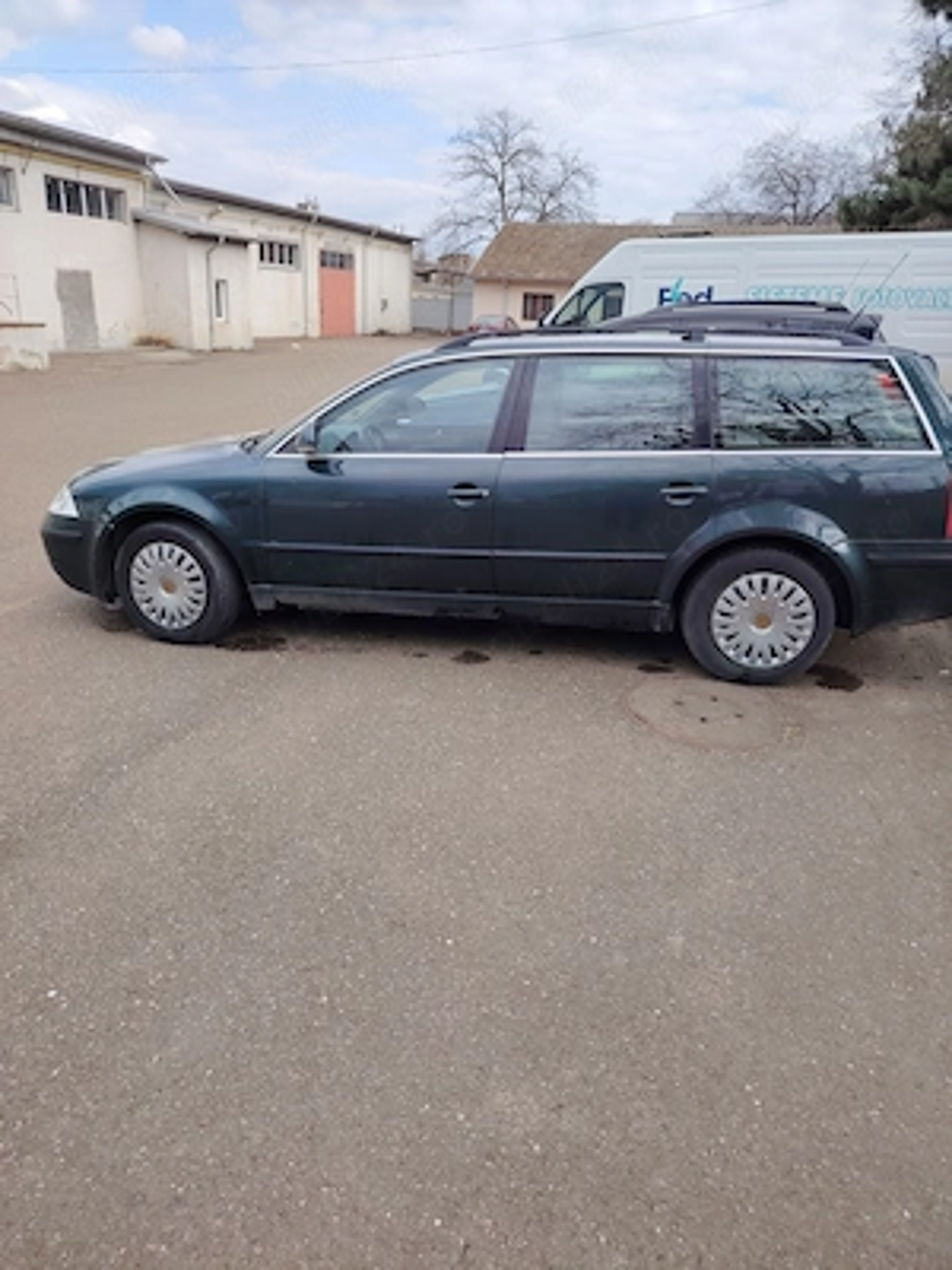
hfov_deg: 56.8
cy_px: 635
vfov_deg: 71.6
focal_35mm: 24
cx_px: 476
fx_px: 880
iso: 222
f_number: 1.75
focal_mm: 5.25
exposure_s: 1/900
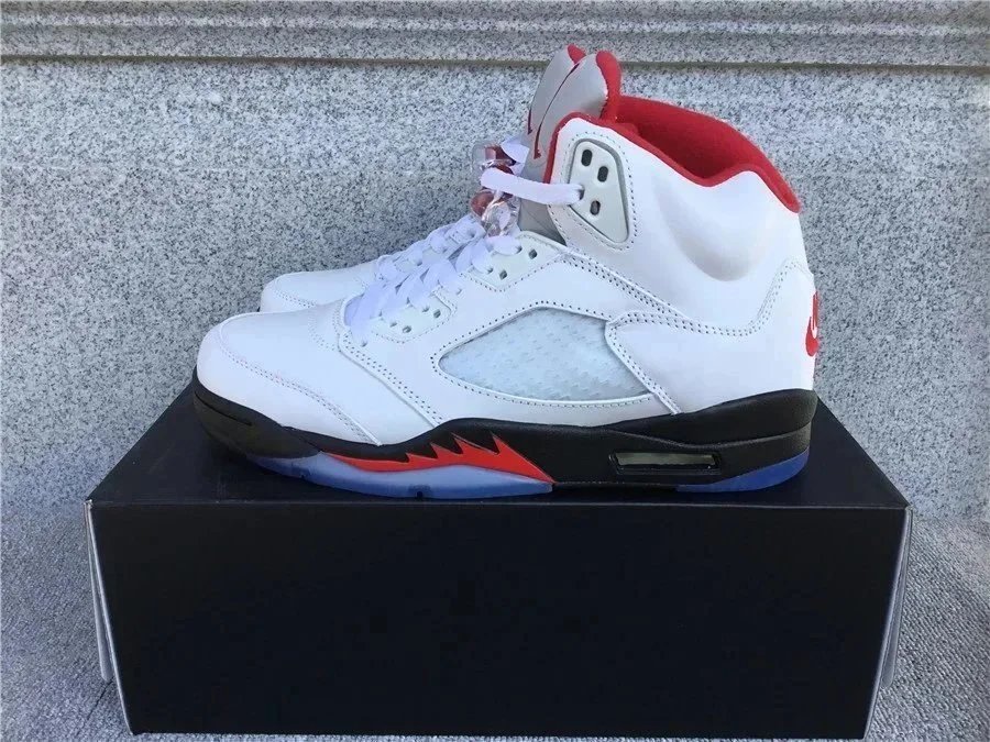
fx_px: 887
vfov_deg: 45.4
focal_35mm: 31
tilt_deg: -17.2
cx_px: 495
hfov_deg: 58.4
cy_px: 371
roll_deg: -0.4
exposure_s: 1/637
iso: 25
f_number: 2.4
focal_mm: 3.3
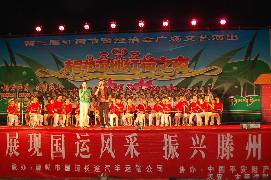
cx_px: 136
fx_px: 316
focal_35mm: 42
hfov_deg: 46.4
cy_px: 90
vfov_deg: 31.8
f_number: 3.5
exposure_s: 1/60
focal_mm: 28
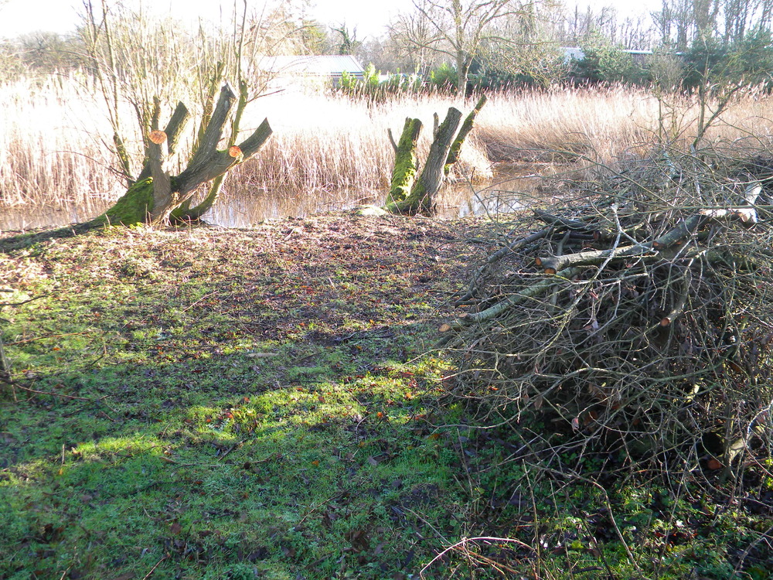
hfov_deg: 63.4
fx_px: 625
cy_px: 290
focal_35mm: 28
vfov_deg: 49.7
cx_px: 386
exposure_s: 1/62.6
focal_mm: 5
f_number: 3.5
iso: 80
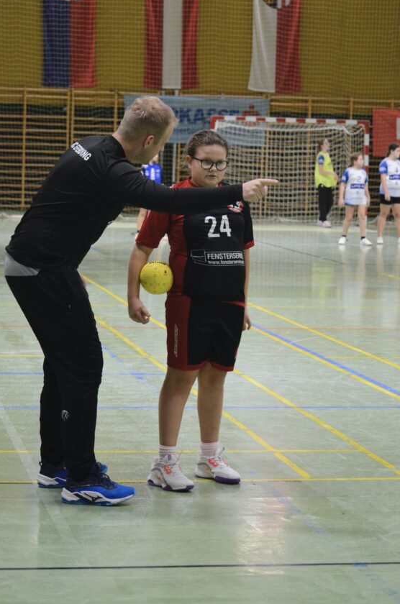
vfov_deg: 20.3
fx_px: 1685
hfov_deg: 13.5
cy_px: 272
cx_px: 195
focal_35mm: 101
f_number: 4.2
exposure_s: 1/250
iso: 1600
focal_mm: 55
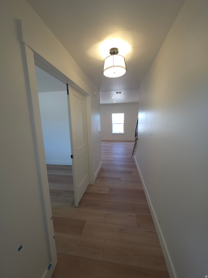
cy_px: 139
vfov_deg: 106.2
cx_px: 104
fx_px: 104
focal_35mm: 13
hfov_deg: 89.9
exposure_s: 1/30
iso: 20
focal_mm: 2.2
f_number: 1.9
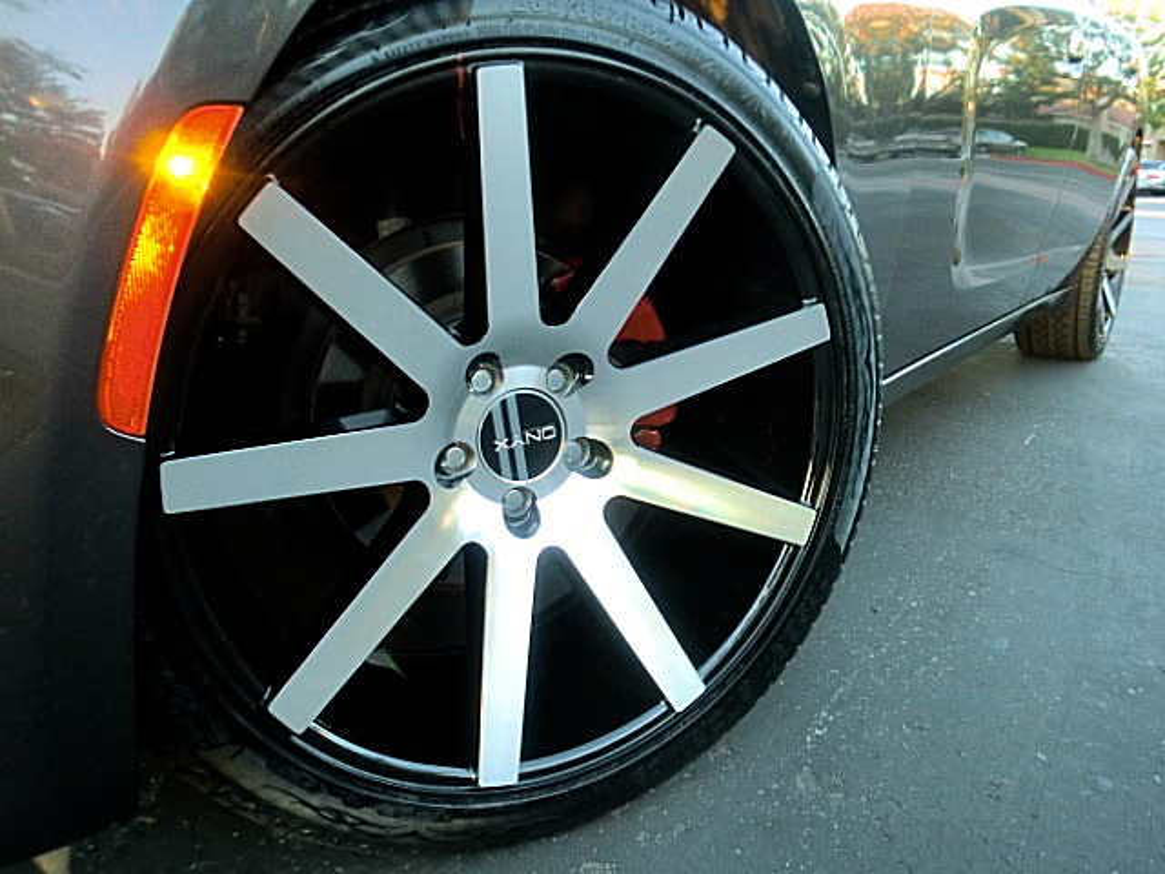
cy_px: 437
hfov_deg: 67.3
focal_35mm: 26
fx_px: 875
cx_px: 582
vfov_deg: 53.1
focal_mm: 4.65
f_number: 2.6
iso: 250
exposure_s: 1/60
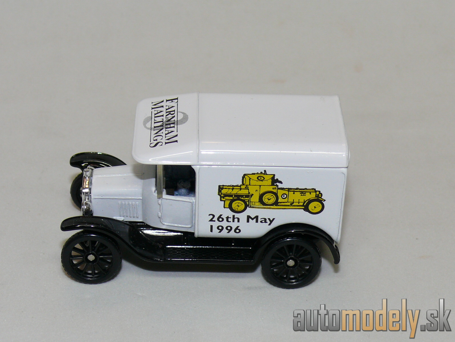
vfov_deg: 15.1
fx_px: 1288
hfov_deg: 20.0
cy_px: 171
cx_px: 228
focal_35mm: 98
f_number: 4
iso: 100
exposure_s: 1/30
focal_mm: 13.2
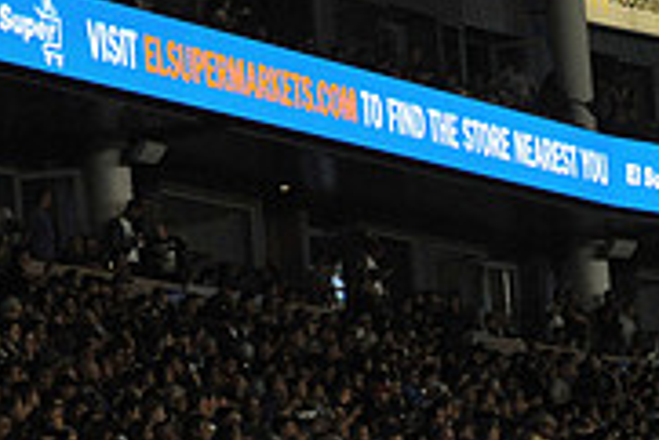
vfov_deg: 4.8
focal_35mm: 288
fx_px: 5276
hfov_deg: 7.1
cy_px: 124
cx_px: 466
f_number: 9
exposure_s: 1/320
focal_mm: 90
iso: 3200
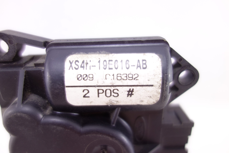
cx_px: 114
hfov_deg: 65.5
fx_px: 178
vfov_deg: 46.4
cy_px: 76
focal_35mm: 28
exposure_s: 1/50
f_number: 1.8
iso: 125
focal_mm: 10.4
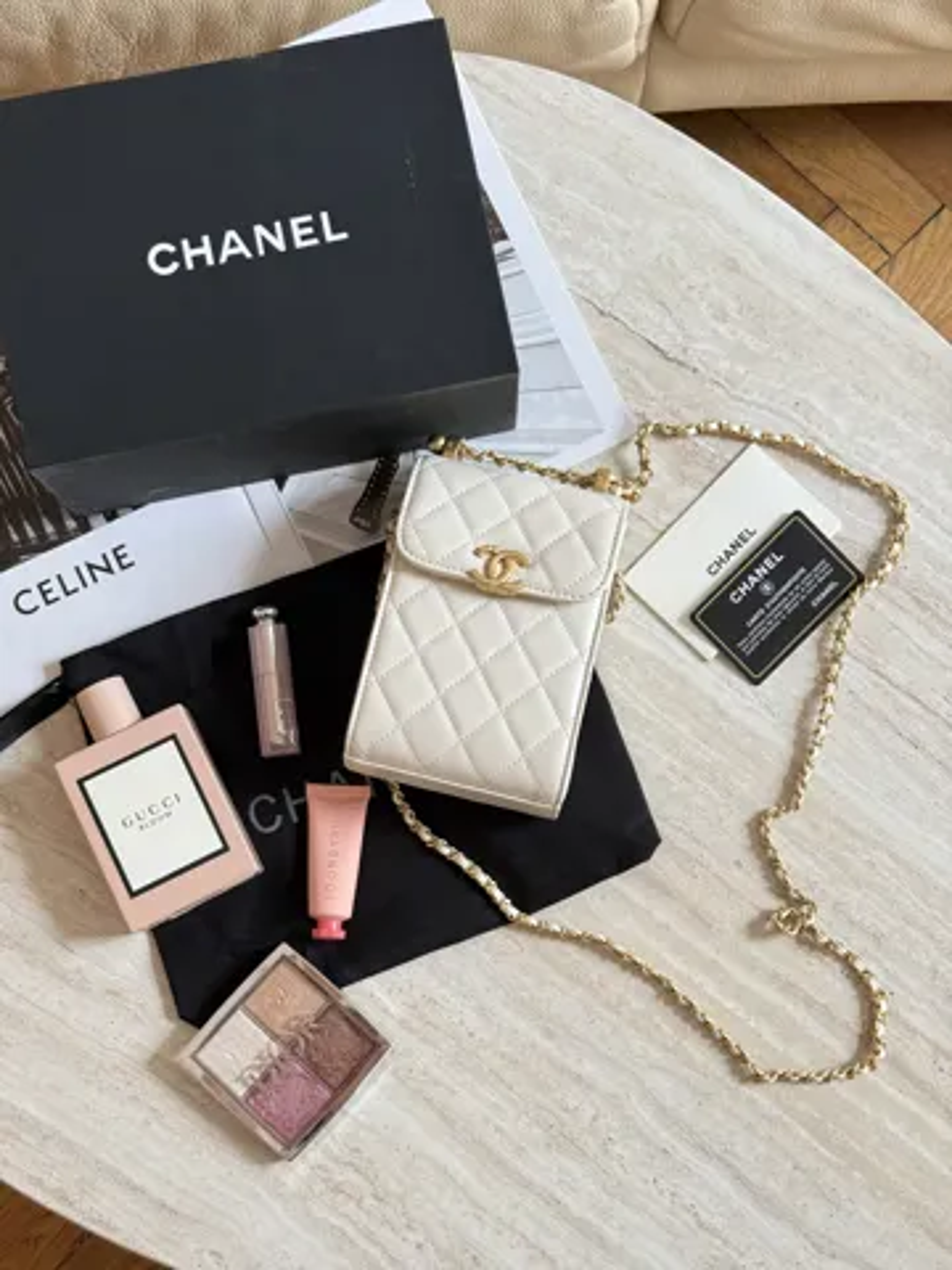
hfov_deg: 30.3
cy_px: 635
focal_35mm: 48
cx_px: 476
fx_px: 1760
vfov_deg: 39.7
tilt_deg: -81.8
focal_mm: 6.76
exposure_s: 1/33
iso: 200
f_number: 1.78
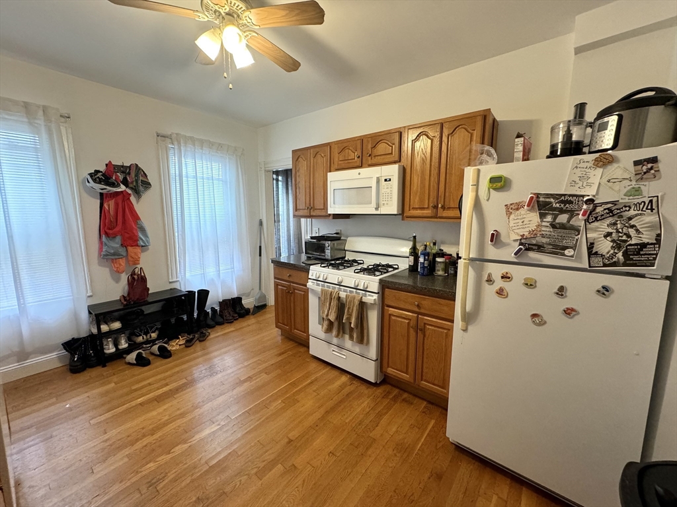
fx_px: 274
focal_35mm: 14
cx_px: 338
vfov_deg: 85.7
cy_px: 254
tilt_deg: -8.9
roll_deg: -0.2
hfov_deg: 102.1
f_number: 2.2
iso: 250
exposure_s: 1/60
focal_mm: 2.22
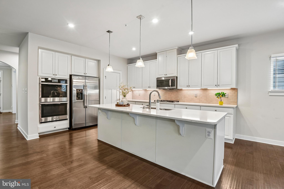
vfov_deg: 73.7
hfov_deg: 96.7
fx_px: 126
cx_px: 142
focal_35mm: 16
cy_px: 94
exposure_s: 1/15
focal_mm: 16
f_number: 8
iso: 400
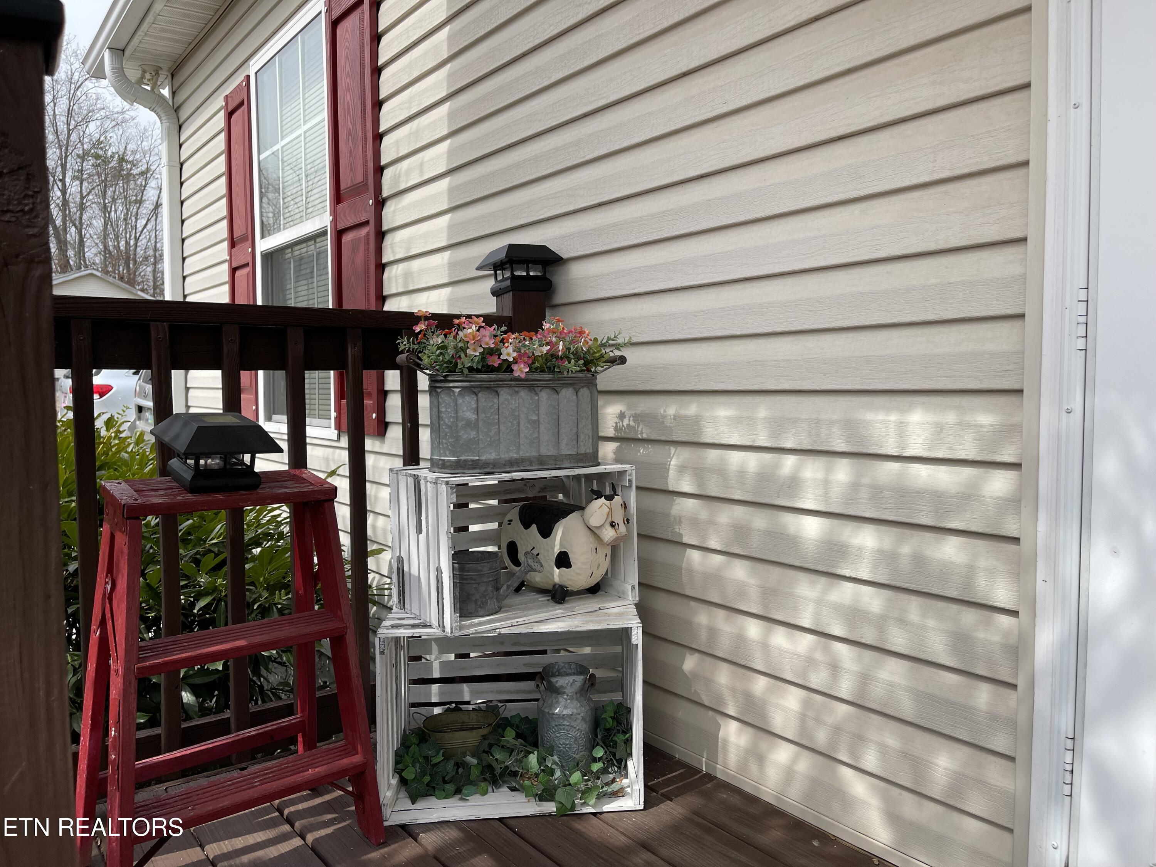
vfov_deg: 54.9
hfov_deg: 69.4
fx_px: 835
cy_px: 434
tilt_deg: -3.4
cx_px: 578
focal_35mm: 25
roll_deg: +0.7
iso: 32
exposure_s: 1/2049
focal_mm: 5.1
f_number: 1.6
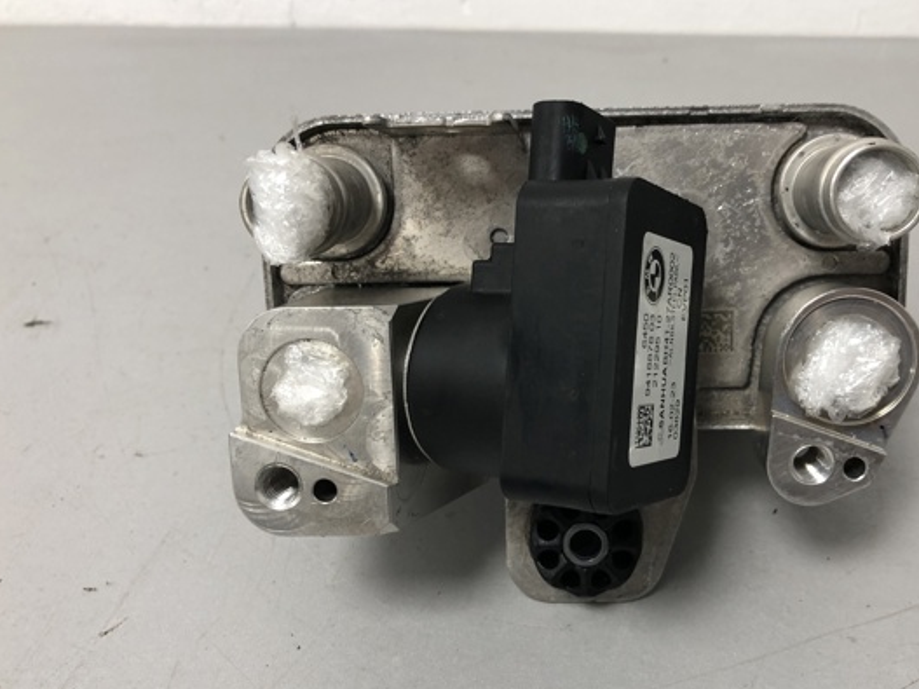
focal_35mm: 34
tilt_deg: -39.3
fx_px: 902
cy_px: 387
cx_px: 542
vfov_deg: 41.7
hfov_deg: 53.7
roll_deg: +4.1
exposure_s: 1/25
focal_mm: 4
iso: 32
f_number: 1.8
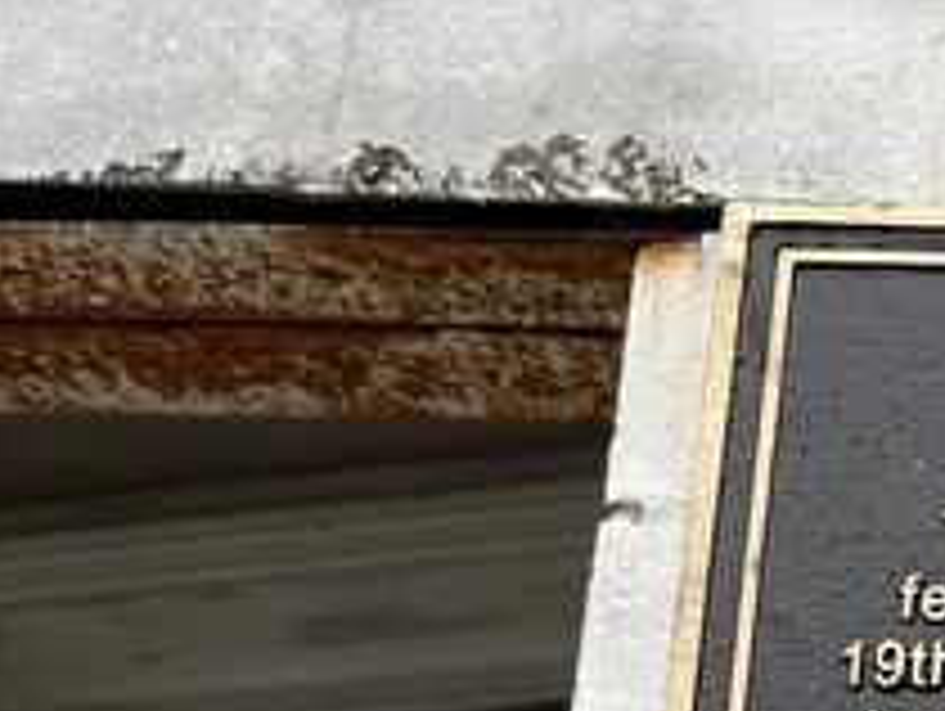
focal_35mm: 99
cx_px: 1782
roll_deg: +1.8
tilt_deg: +22.7
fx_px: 2706
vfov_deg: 14.2
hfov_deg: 16.2
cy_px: 981
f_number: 1.6
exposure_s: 1/649
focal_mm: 5.1
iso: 50
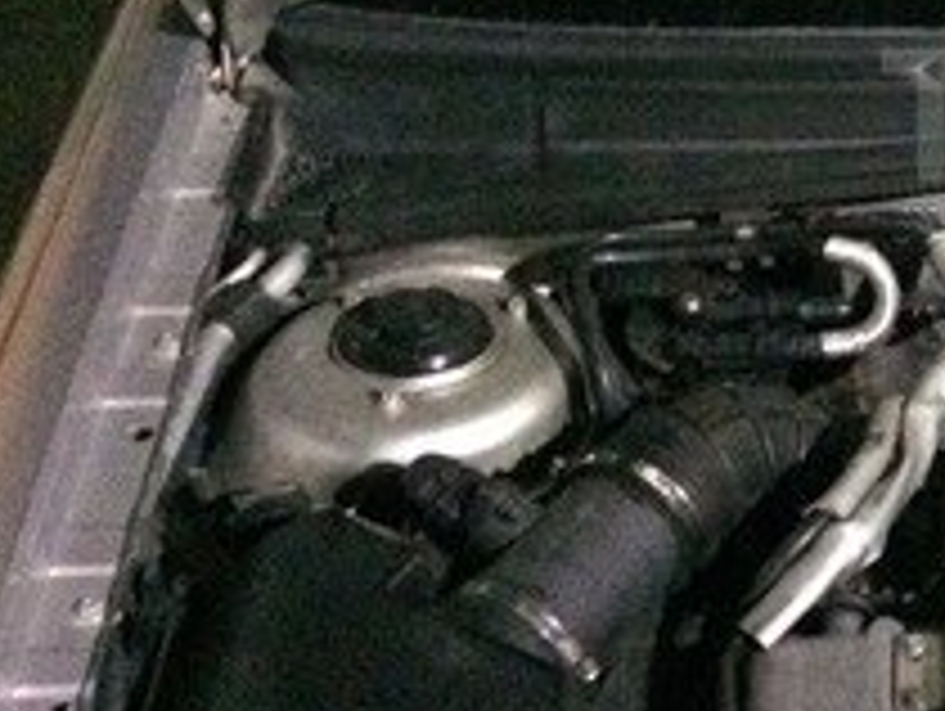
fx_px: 2487
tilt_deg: -28.1
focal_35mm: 91
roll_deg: -2.2
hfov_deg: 19.3
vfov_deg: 16.1
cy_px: 115
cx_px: 1341
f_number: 2.2
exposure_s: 1/17
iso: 1000
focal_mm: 4.15
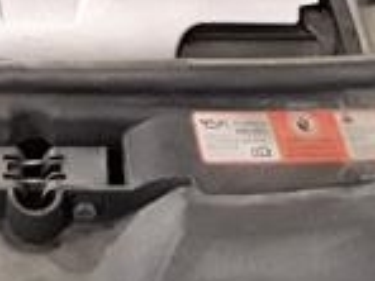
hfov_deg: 16.1
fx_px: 1311
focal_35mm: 121
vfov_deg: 11.2
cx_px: 53
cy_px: -271
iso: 500
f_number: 1.9
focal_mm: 2.91
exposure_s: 1/20
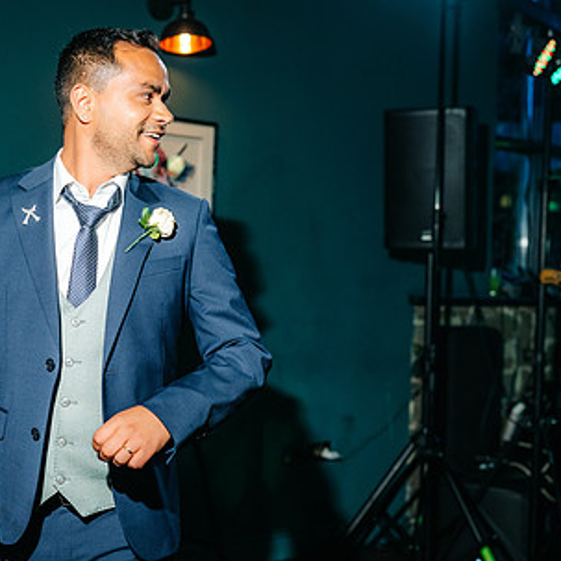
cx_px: 69
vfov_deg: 30.0
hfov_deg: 29.0
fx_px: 1045
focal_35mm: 57
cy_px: 249
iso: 400
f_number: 2.5
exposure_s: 1/200
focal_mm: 35
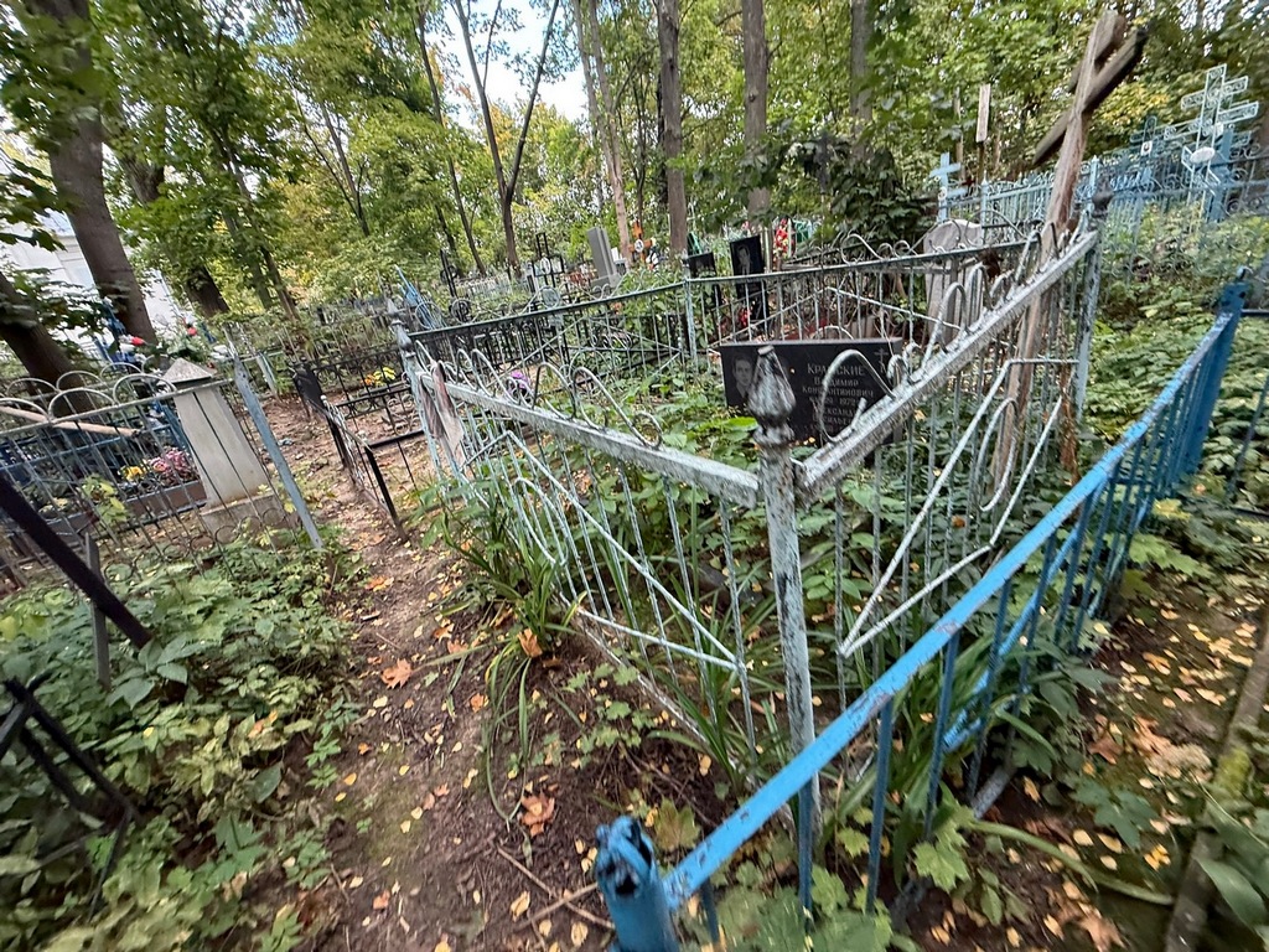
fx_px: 513
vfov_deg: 85.7
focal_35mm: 14
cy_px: 476
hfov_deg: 102.1
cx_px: 634
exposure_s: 1/99
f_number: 2.2
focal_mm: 2.22
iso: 160
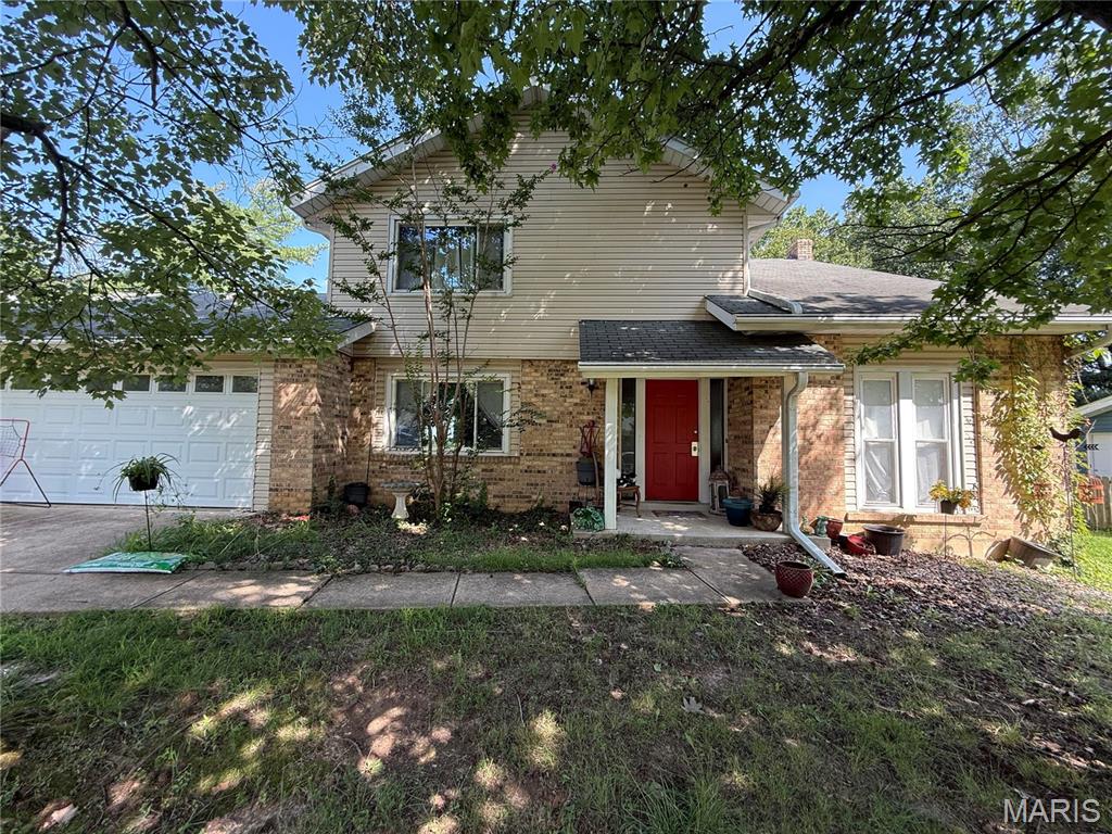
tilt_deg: +3.4
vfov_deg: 85.7
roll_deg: -0.9
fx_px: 450
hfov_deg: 102.1
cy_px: 417
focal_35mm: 14
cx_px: 556
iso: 64
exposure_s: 1/140
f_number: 2.2
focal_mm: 2.22
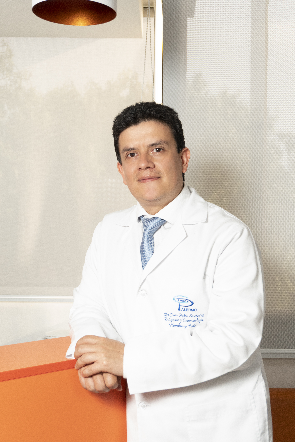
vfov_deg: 38.9
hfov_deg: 26.5
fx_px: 627
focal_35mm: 51
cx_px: 148
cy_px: 221
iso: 1600
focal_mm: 34
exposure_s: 1/160
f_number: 5
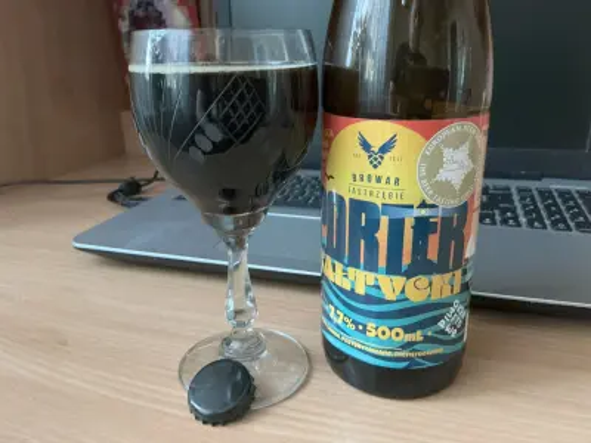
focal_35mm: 29
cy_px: 222
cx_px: 296
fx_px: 495
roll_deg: +0.6
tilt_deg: -19.7
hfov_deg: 61.7
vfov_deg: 48.2
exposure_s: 1/20
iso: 500
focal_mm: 3
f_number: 1.8
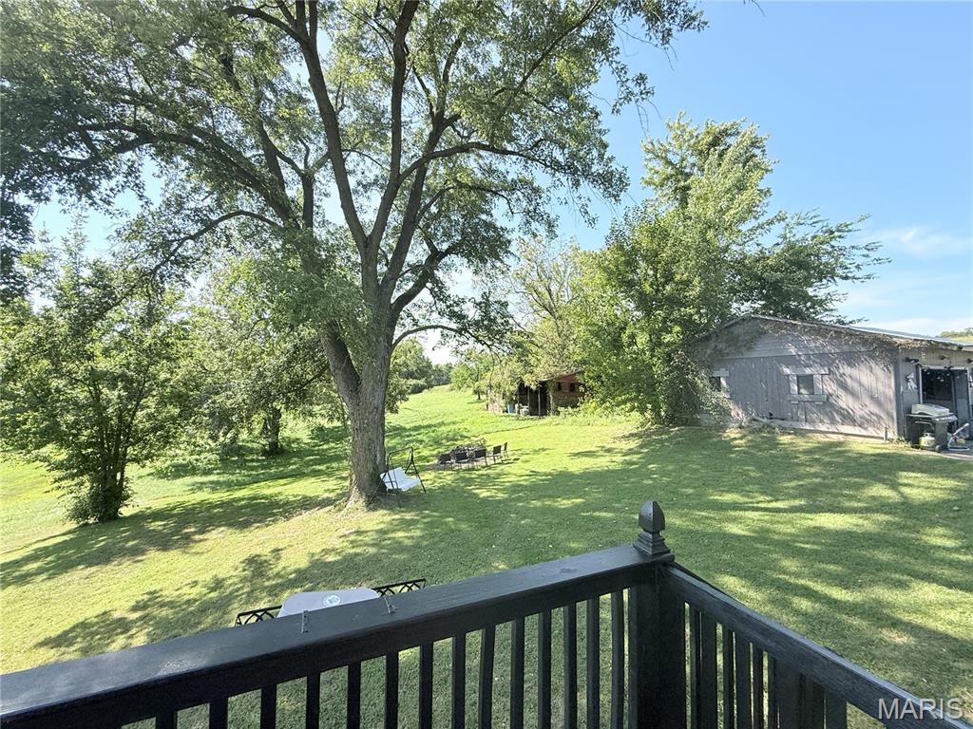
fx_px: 394
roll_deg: -0.2
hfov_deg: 102.1
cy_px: 364
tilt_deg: +2.6
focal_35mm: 14
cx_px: 486
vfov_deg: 85.7
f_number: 2.2
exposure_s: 1/841
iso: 64
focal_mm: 2.22
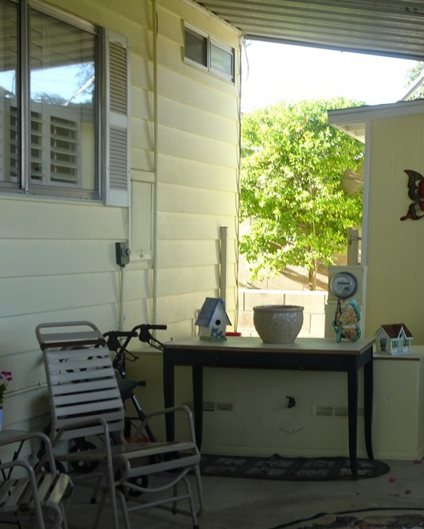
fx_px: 1003
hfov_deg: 23.4
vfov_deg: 29.6
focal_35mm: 64
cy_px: 286
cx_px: 362
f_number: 4.5
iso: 80
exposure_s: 1/50
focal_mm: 7.58
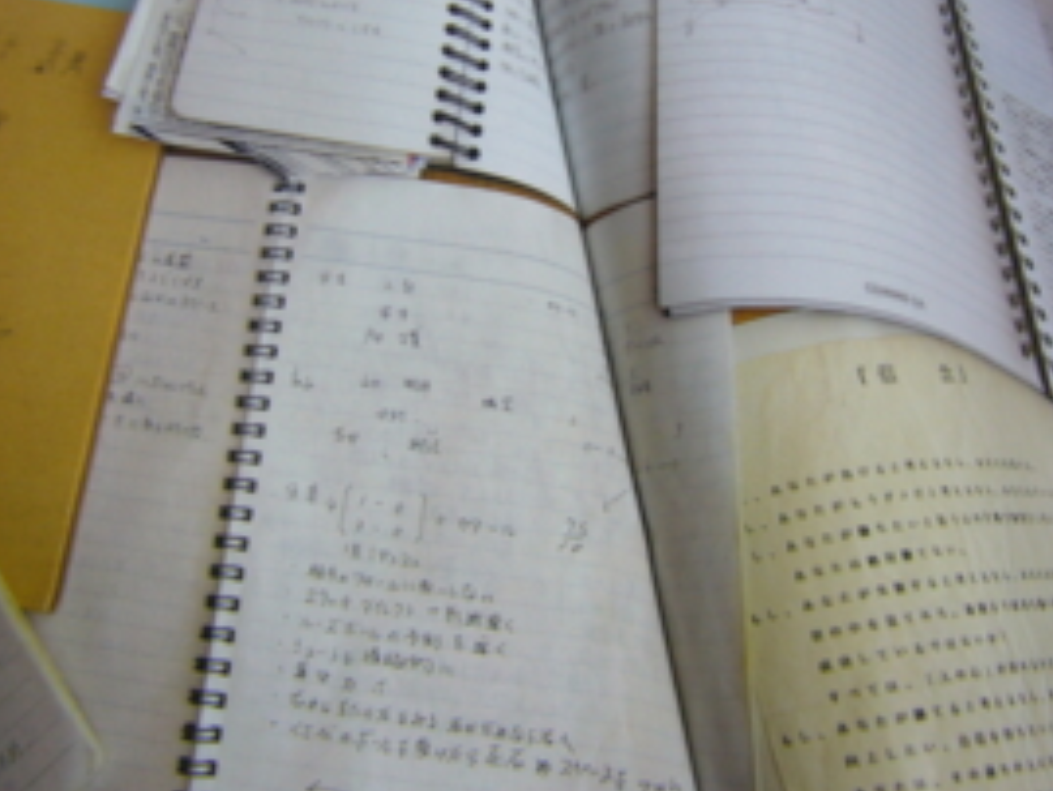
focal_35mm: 52
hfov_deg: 36.7
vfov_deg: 27.9
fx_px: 1583
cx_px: 415
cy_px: 290
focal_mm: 5.8
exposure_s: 1/13
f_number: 2.8
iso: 100
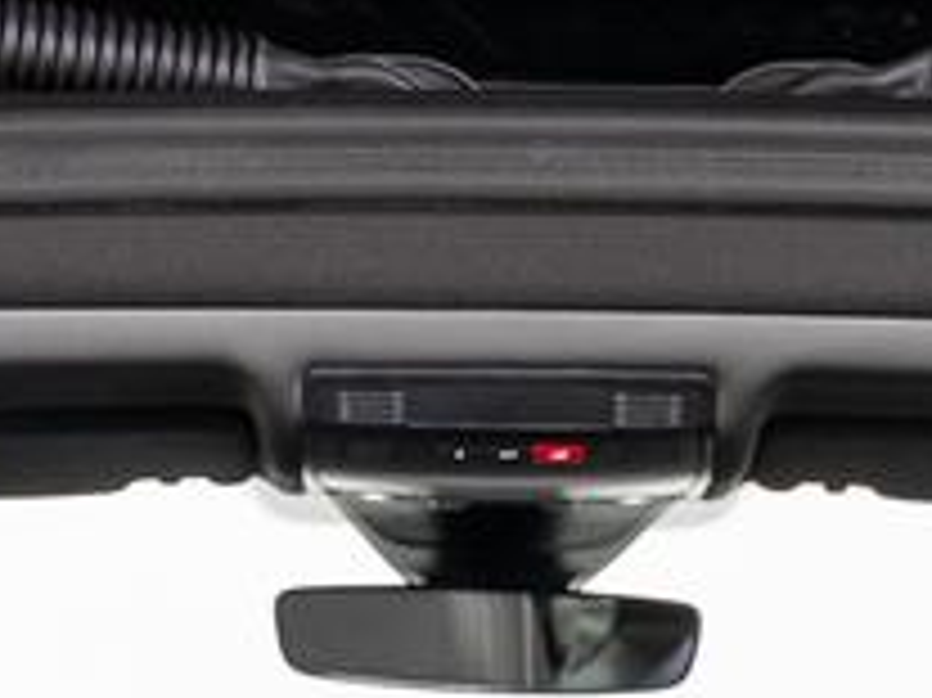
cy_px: 1924
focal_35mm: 277
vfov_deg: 5.1
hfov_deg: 7.2
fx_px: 7454
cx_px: 619
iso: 100
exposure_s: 1/2
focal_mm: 40.8
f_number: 5.6
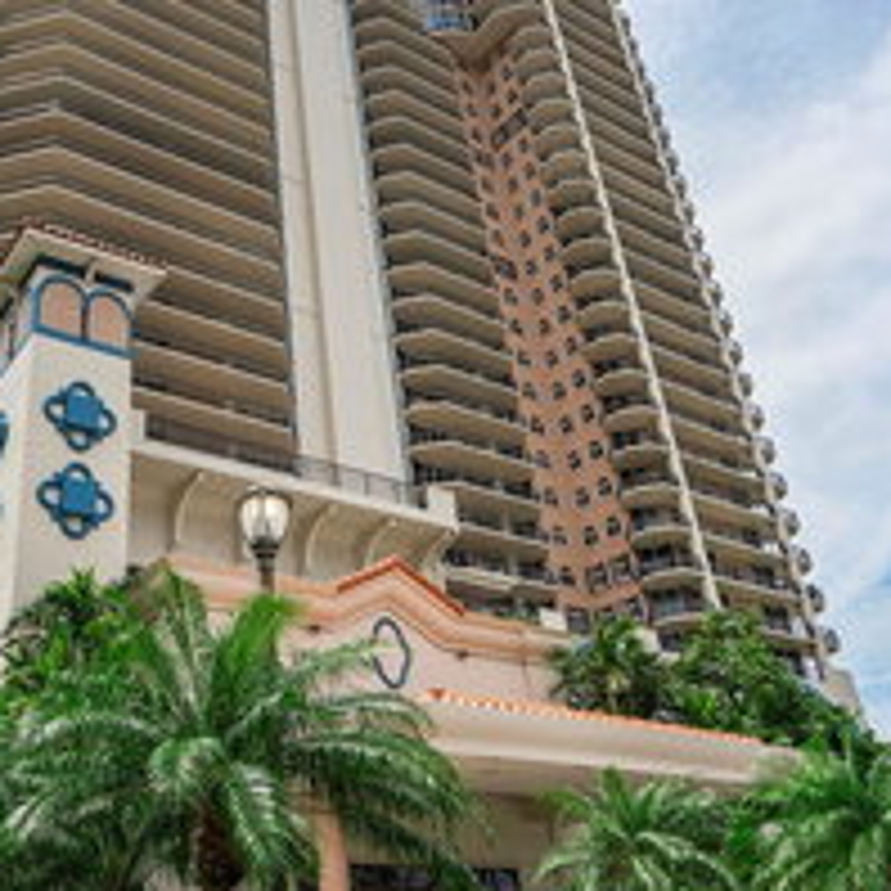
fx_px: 961
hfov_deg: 47.7
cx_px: 212
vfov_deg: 49.7
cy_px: 432
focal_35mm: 33
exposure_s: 1/320
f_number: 10
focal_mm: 16
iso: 100
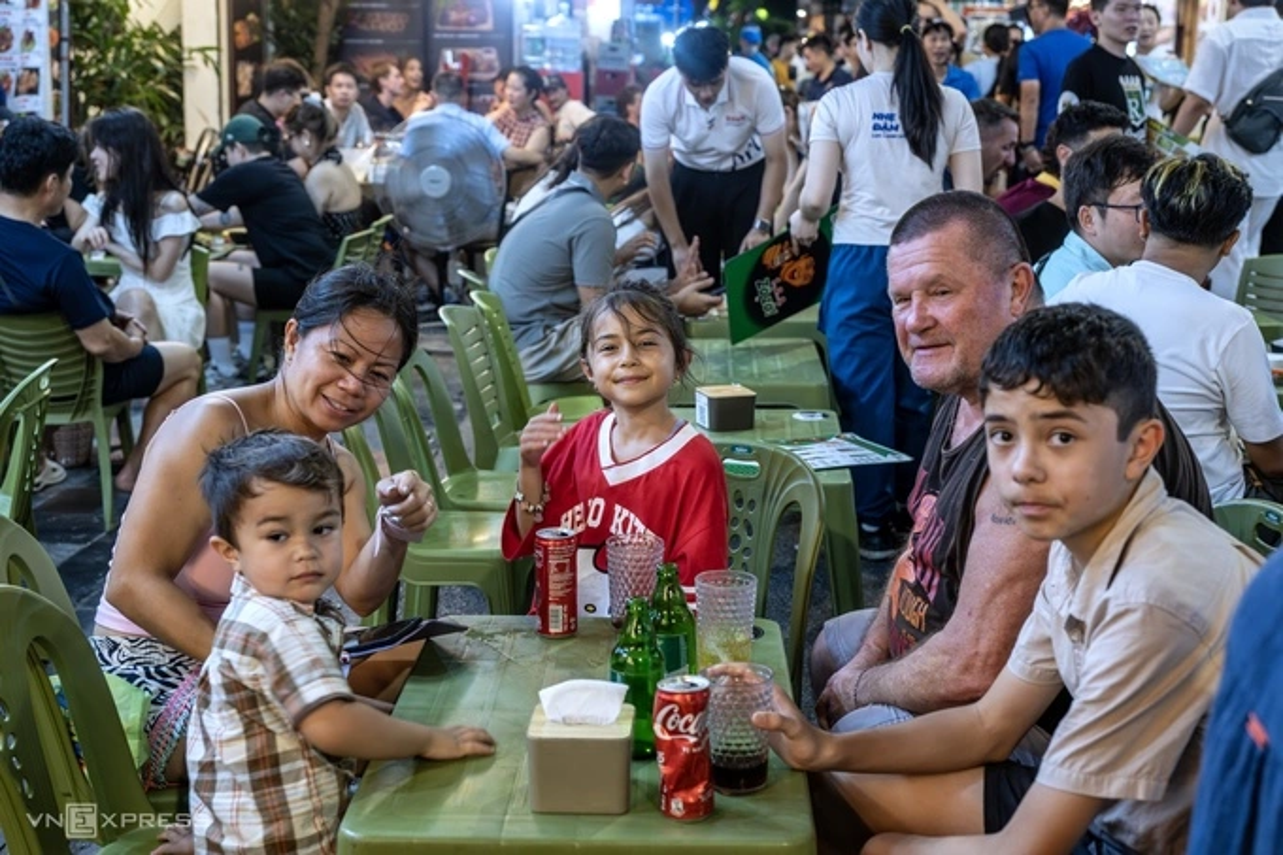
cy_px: 428
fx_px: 1639
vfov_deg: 29.2
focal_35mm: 46
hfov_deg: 42.8
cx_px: 642
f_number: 4.5
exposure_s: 1/160
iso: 2500
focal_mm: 46
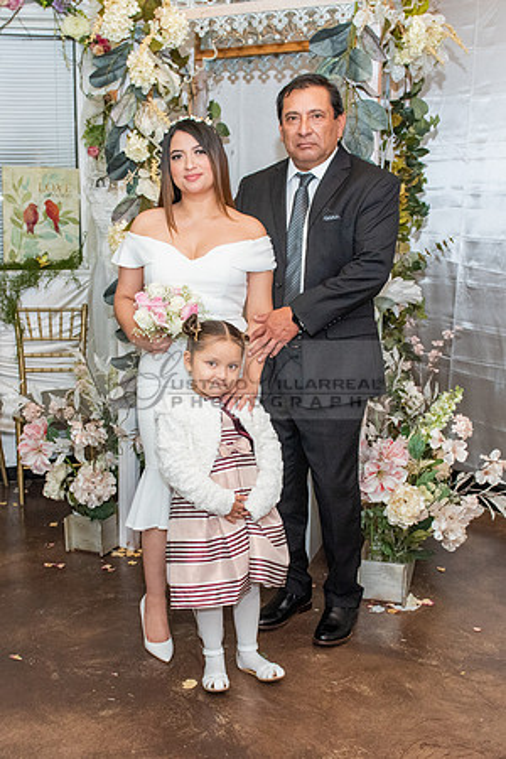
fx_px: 843
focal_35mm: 40
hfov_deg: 33.4
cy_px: 422
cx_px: 221
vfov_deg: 48.4
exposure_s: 1/125
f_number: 4.5
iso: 1600
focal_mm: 24
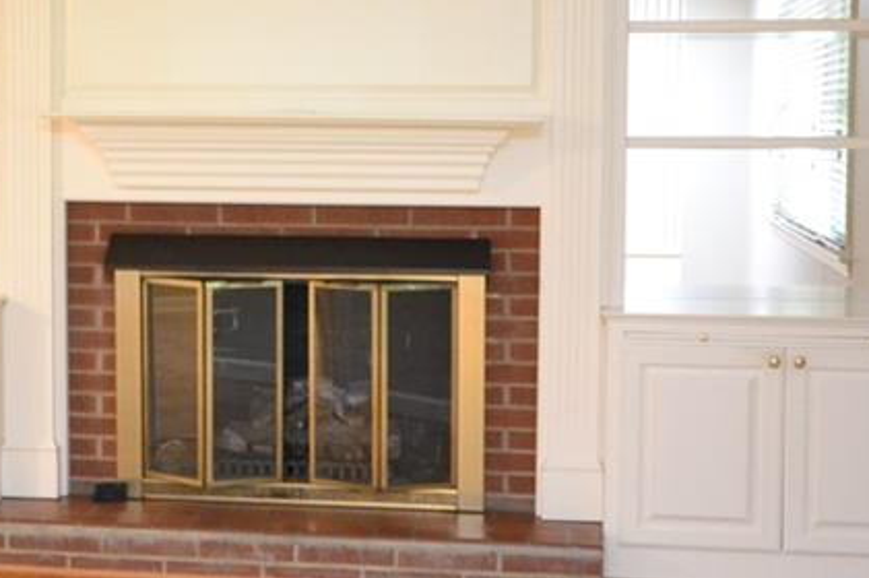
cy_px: 192
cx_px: 299
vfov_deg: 18.6
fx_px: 1761
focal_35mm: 73
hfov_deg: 27.6
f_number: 5.6
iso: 3200
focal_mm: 20
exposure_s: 1/8
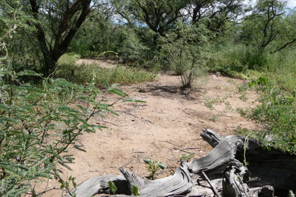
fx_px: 222
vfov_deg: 47.8
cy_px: 86
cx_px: 156
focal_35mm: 27
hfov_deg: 67.3
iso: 80
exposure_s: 1/800
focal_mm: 4.3
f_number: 3.3
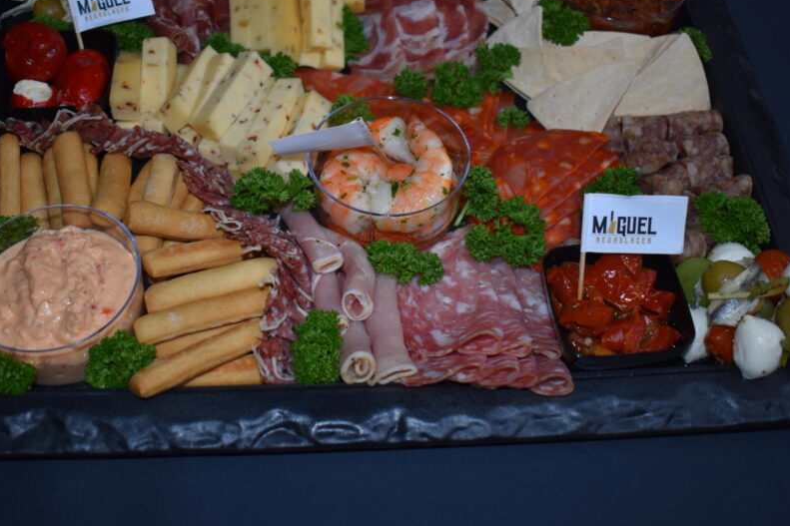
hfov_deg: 43.9
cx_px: 380
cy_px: 198
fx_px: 979
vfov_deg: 30.0
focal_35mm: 45
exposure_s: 1/125
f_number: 3.8
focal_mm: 23
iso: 280
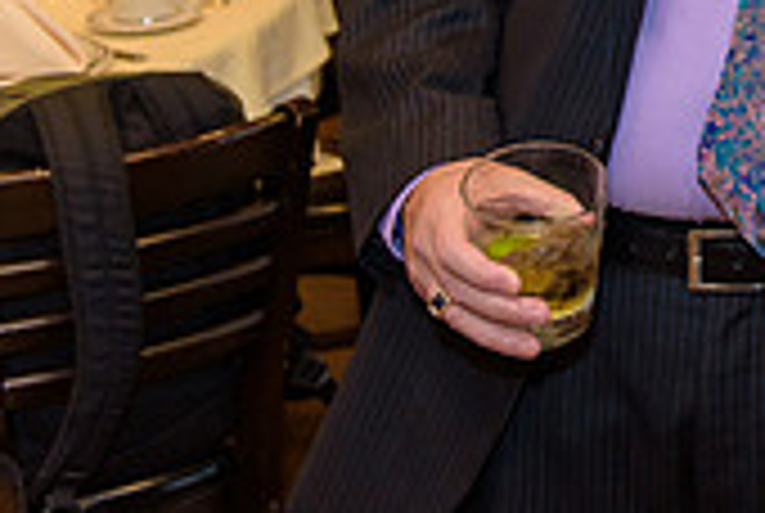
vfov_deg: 12.0
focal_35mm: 109
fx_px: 2320
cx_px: 1048
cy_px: -263
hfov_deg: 17.4
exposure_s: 1/125
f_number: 3.2
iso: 1600
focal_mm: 32
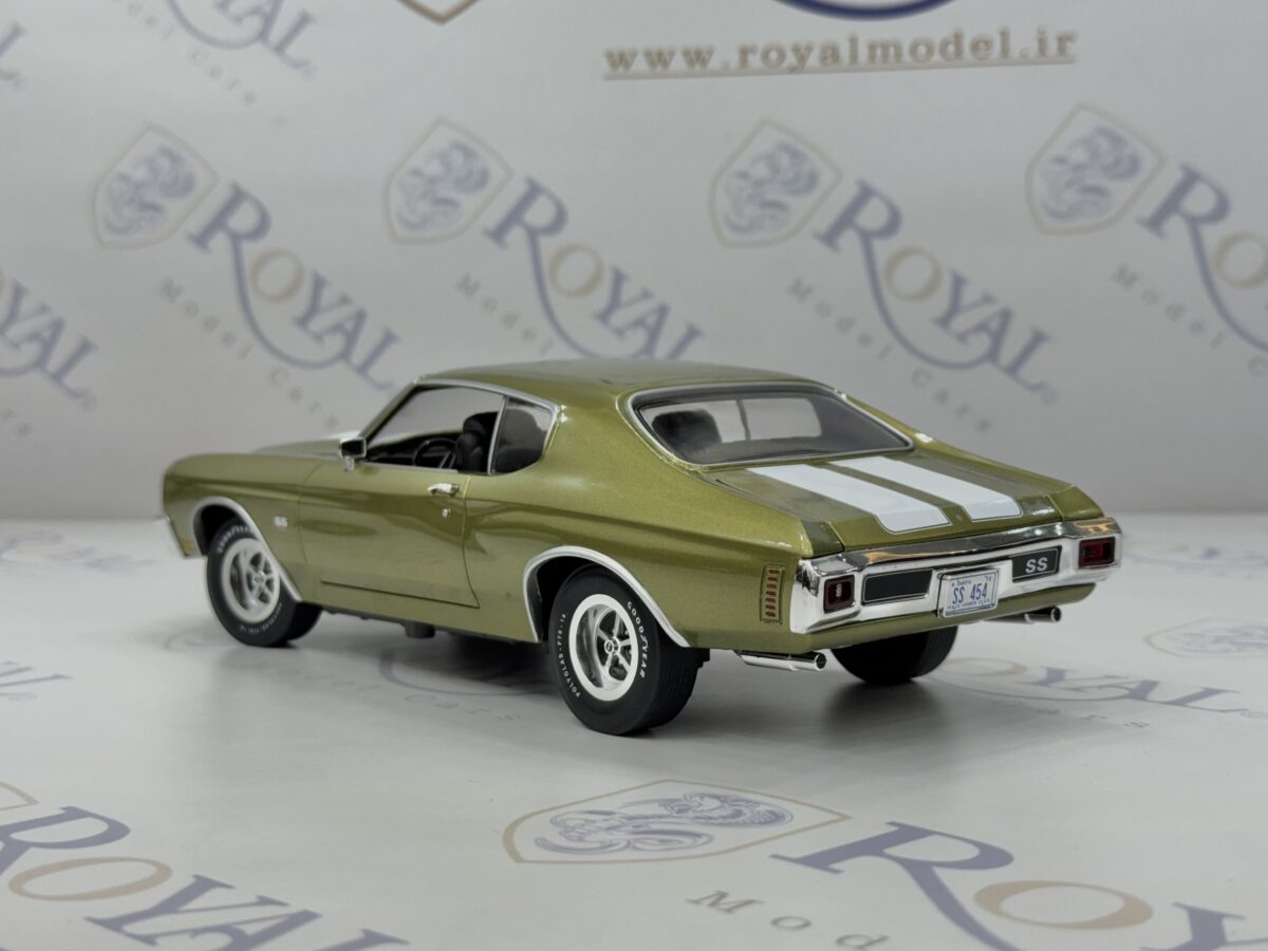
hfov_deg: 39.7
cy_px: 476
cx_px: 634
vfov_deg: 30.3
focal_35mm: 48
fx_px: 1758
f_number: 1.78
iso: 64
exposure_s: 1/100
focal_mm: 6.76
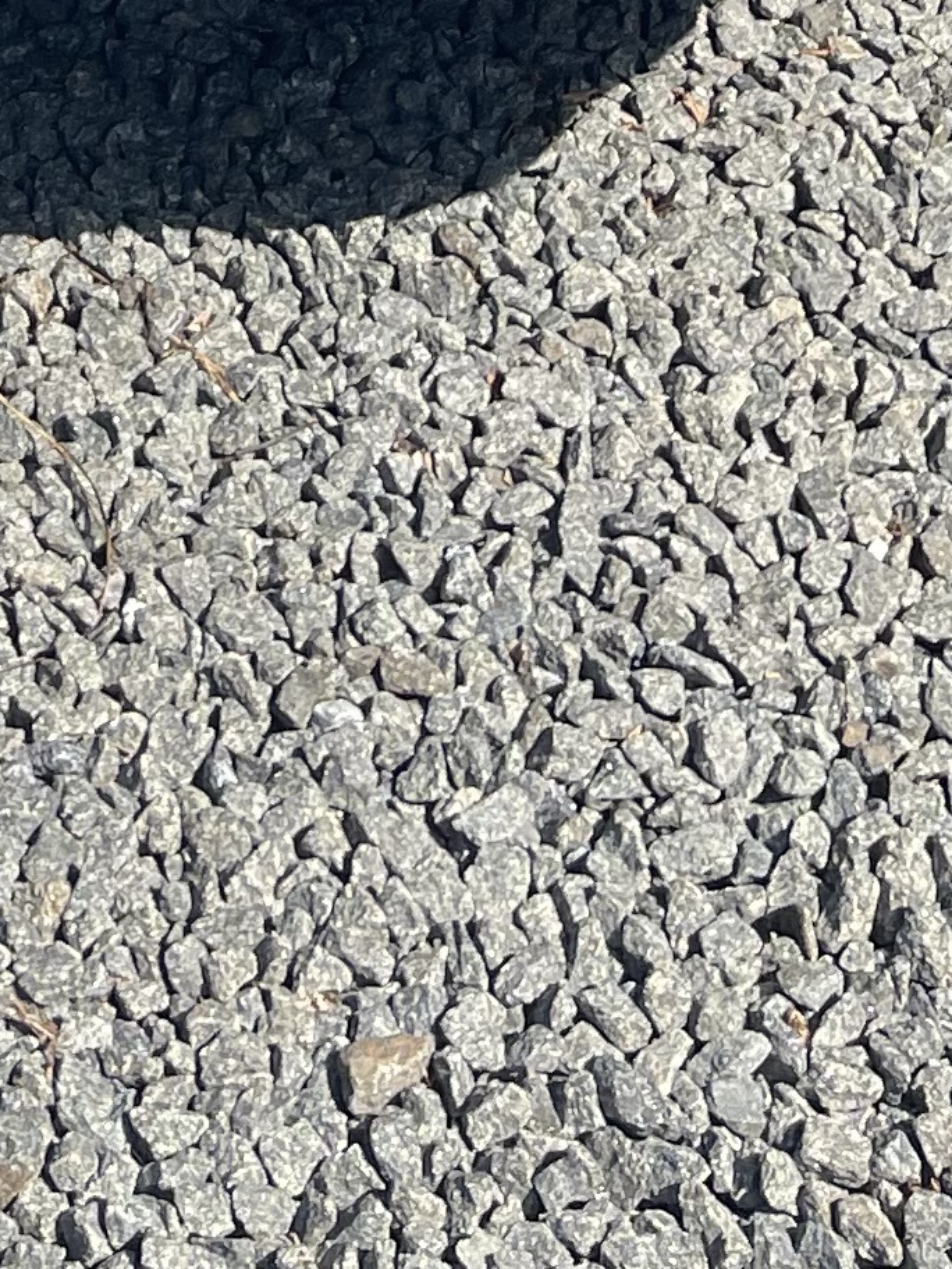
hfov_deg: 12.5
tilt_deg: -21.5
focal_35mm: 115
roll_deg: -1.5
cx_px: -288
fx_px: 4217
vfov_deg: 14.0
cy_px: -1379
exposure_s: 1/1475
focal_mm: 5.1
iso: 32
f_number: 1.6
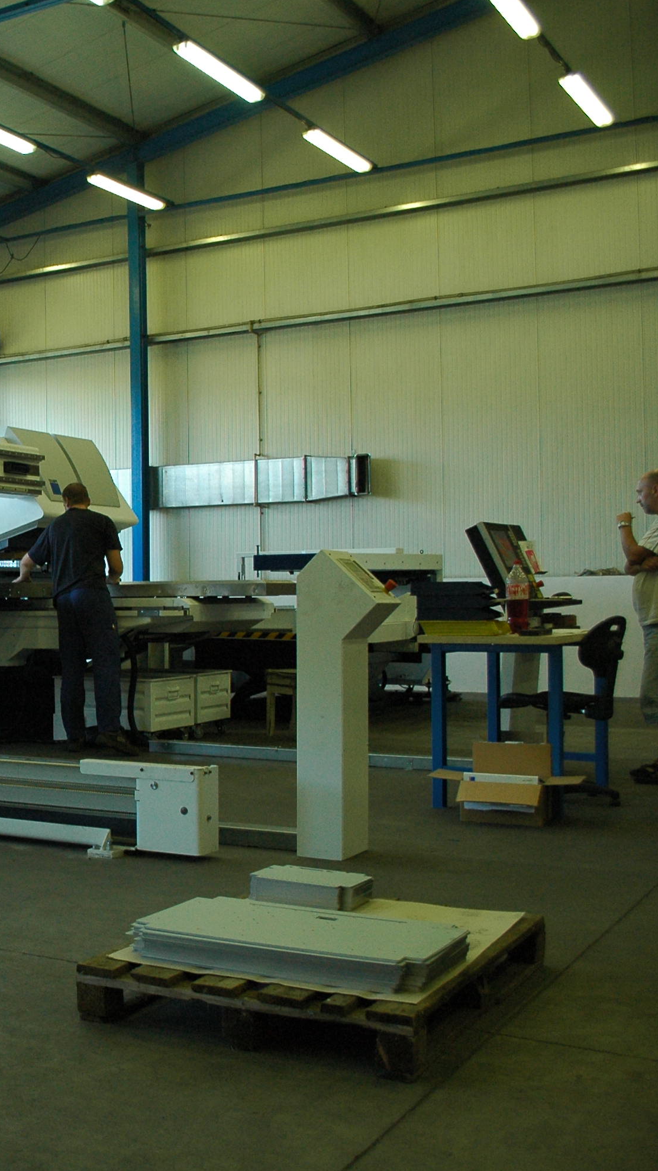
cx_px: -173
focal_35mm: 43
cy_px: 585
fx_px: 1334
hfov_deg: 24.5
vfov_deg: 47.4
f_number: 5
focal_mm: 18
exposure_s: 1/80
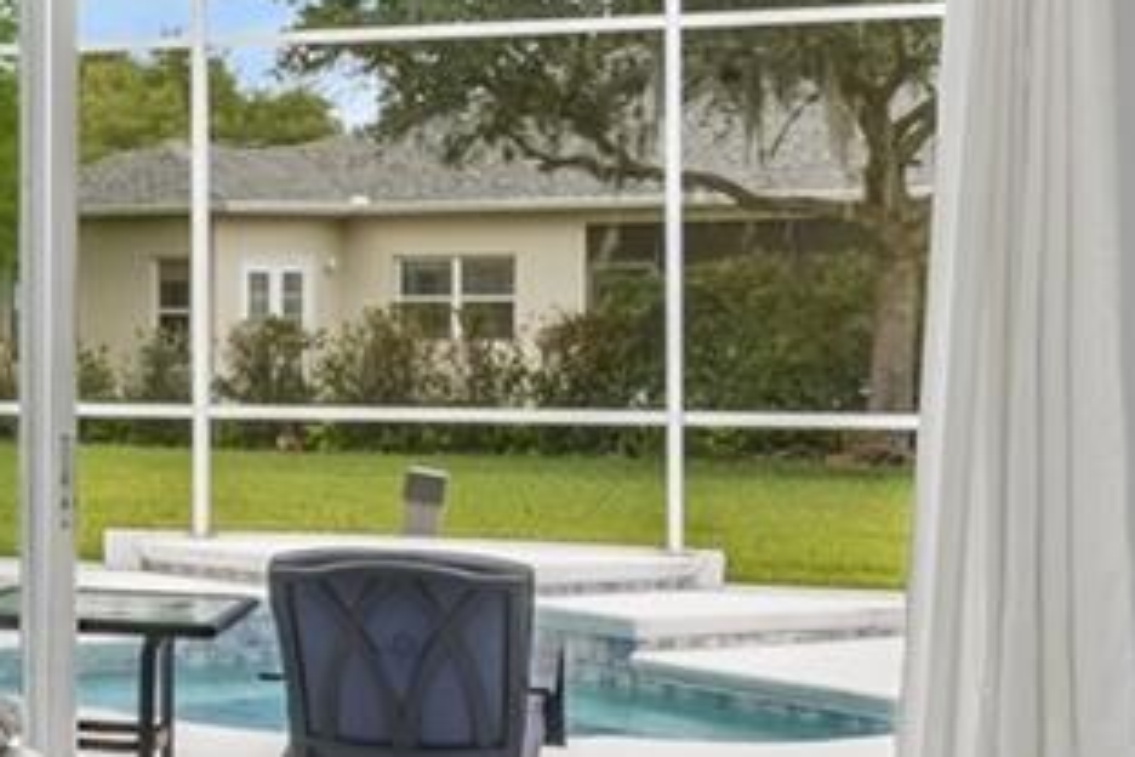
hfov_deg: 22.6
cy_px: 415
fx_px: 2427
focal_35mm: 77
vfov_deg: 17.7
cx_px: -451
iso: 100
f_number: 7.1
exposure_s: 1/25
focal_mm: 10
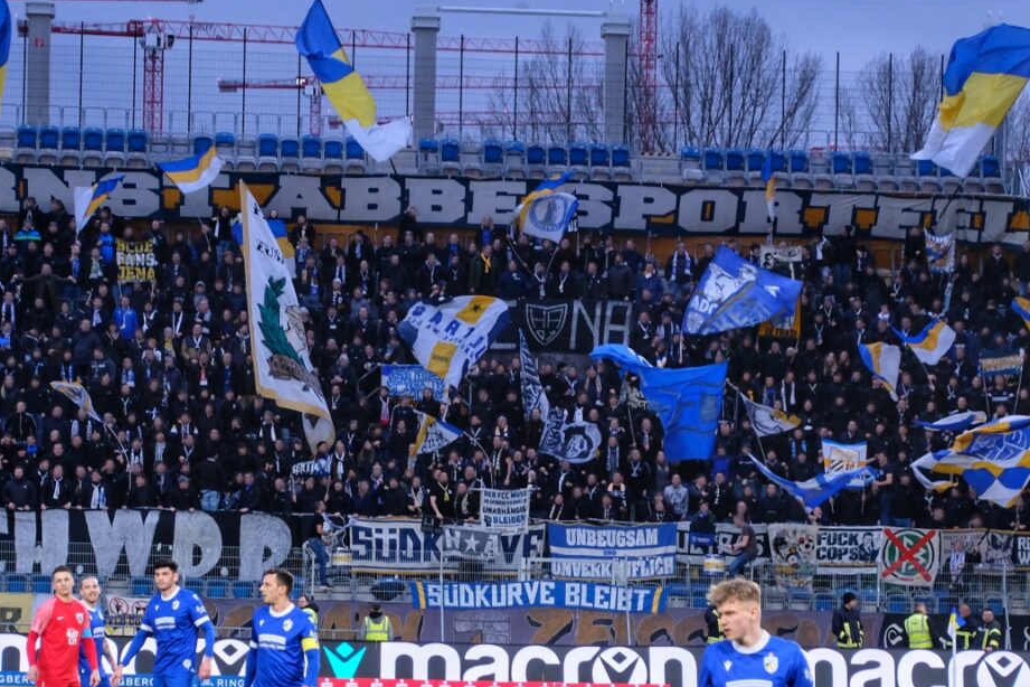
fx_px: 4177
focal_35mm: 146
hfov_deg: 14.1
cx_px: 565
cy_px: 515
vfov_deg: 9.4
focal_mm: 55.8
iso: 1250
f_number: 4.5
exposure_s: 1/160
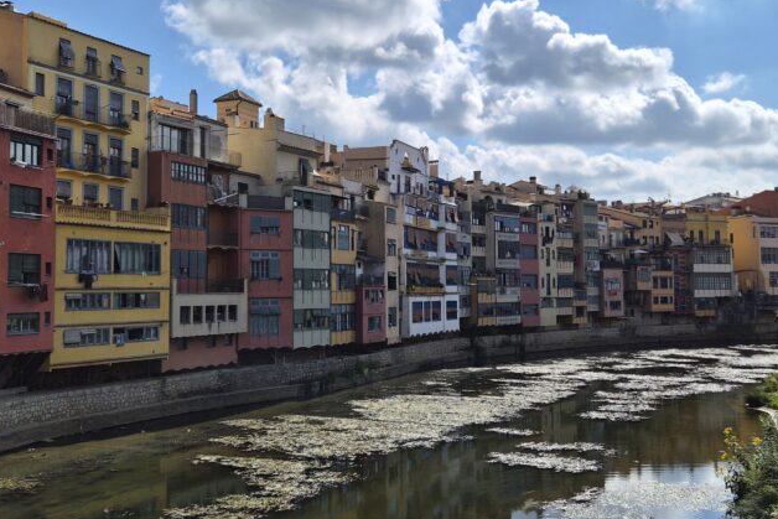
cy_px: 254
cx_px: 388
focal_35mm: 39
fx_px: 843
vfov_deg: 34.2
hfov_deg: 49.5
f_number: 1.8
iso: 50
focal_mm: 5.4
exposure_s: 1/7696
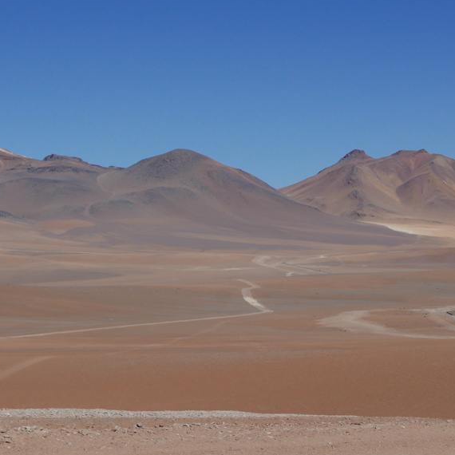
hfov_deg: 13.0
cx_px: 312
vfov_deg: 13.0
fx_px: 1993
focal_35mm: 134
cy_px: 173
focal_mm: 34
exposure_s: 1/2000
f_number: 5.6
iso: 200
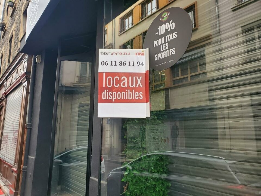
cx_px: 130
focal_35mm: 26
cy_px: 98
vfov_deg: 53.1
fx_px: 196
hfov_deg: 67.3
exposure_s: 1/120
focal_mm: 4.3
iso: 64
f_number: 2.4
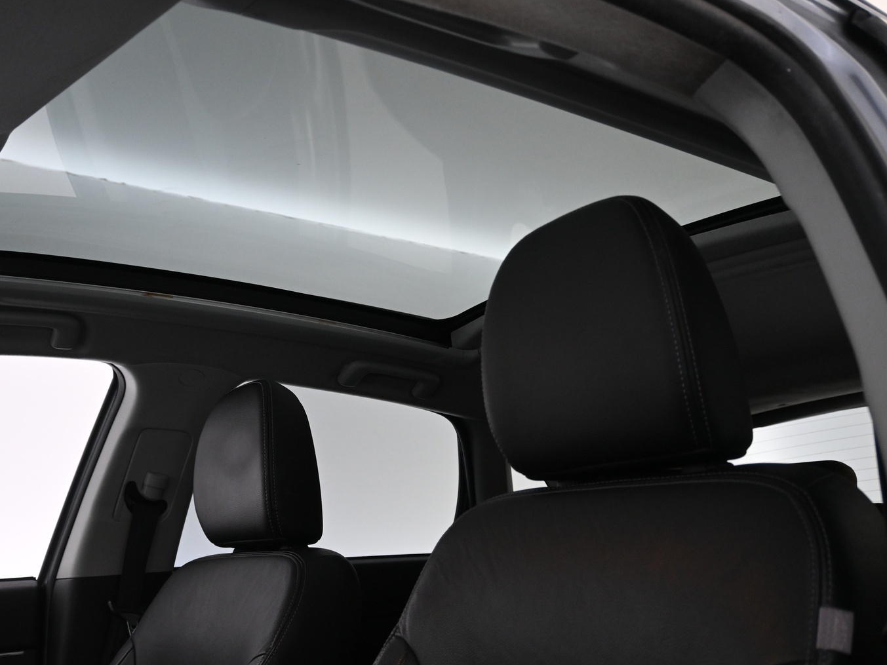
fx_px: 996
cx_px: 374
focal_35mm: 39
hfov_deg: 47.8
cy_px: 352
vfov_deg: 36.9
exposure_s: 1/40
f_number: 4
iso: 1400
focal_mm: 22.5
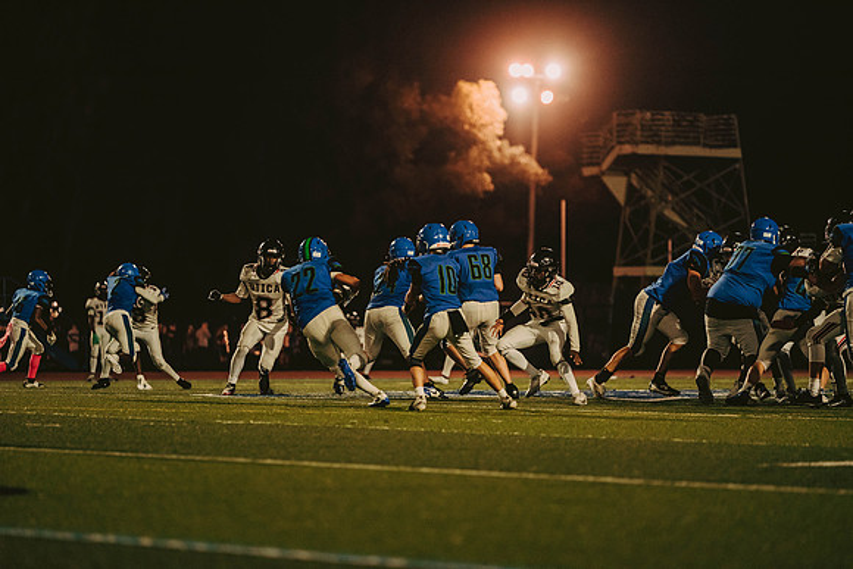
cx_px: 426
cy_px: 284
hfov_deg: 11.7
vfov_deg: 7.9
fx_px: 4147
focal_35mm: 175
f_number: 2.8
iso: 2500
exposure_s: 1/1000
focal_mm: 175
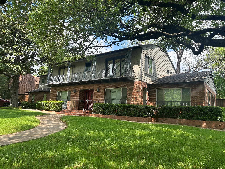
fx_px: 169
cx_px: 112
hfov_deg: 67.3
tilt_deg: +9.7
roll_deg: -2.0
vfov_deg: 53.1
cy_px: 84
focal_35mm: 26
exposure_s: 1/991
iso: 50
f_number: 1.5
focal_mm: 5.7
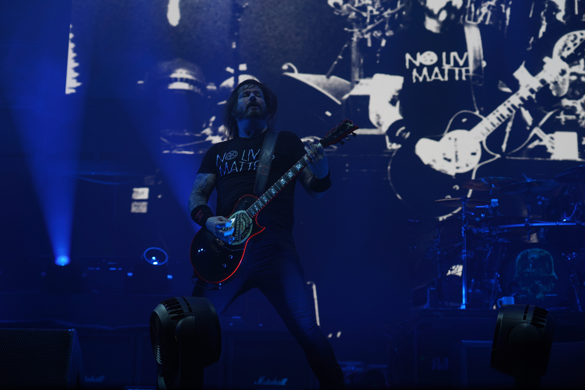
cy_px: 195
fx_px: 1056
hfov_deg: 31.0
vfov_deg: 20.9
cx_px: 292
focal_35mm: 65
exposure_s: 1/80
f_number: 4
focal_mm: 65
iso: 100
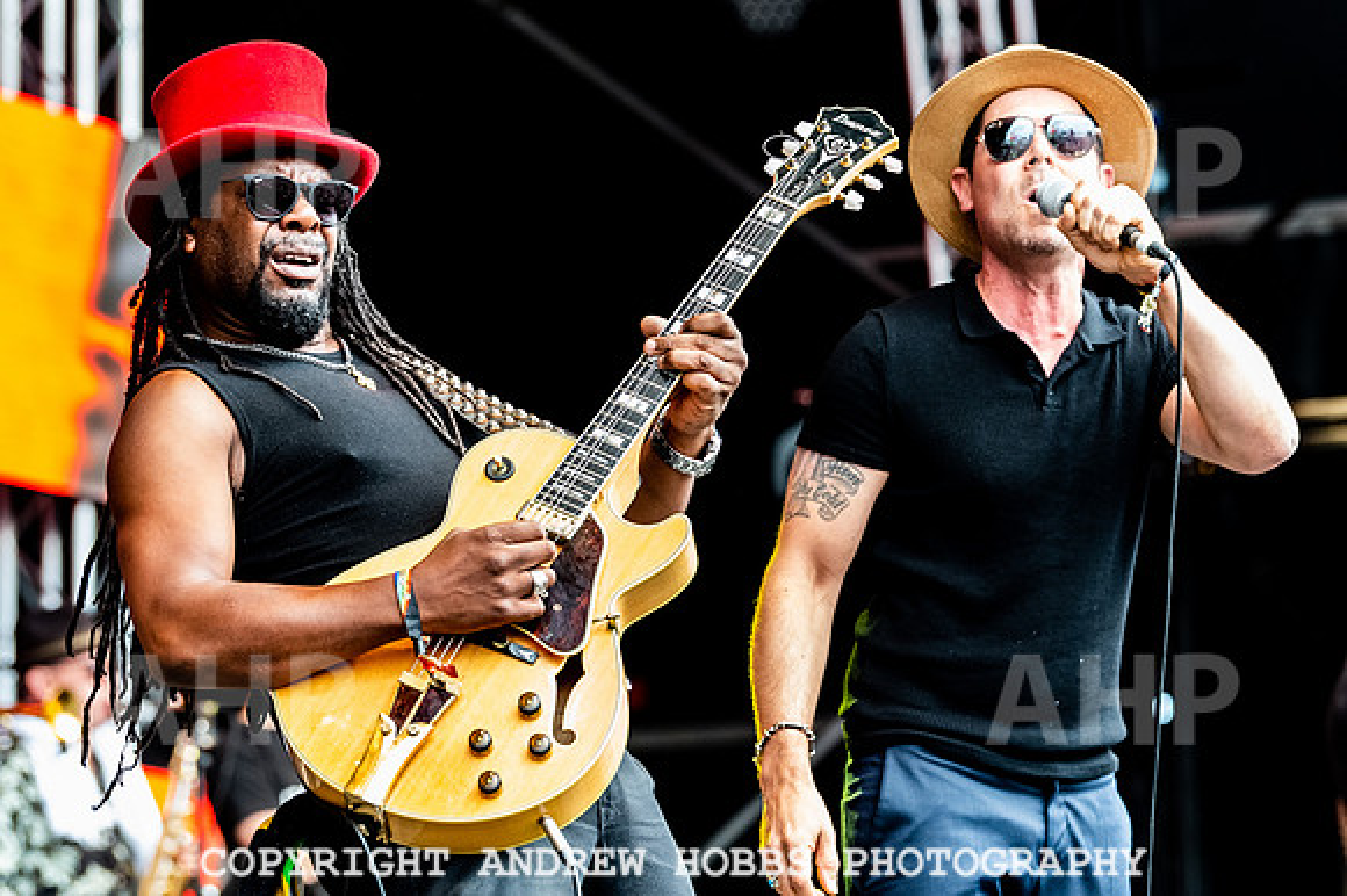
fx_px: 6515
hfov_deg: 11.8
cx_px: 748
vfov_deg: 7.9
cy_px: 425
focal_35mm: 174
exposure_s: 1/500
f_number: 4.5
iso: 2000
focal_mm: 150
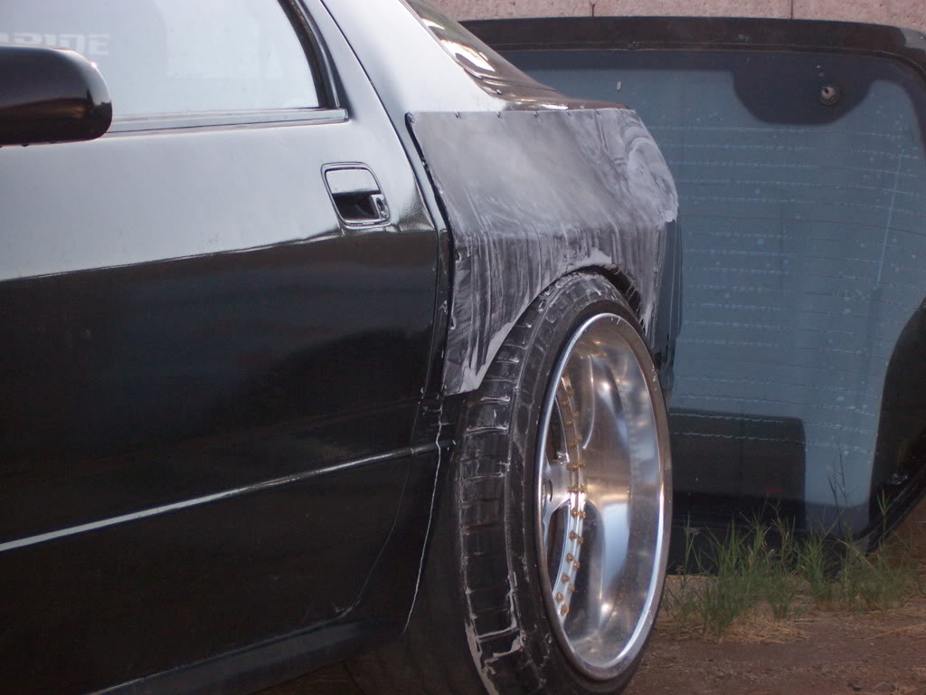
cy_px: 348
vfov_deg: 11.2
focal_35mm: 132
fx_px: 3531
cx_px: 463
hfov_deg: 14.9
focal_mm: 22
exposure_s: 1/180
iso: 140
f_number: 4.8
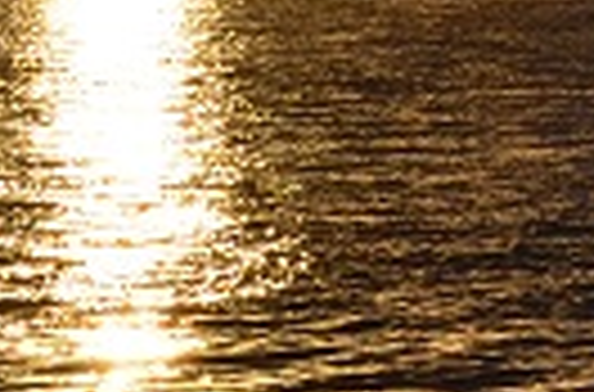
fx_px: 4110
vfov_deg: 5.4
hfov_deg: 7.6
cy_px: 0
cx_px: 1472
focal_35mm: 250
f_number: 10
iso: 100
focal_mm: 22
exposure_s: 1/400
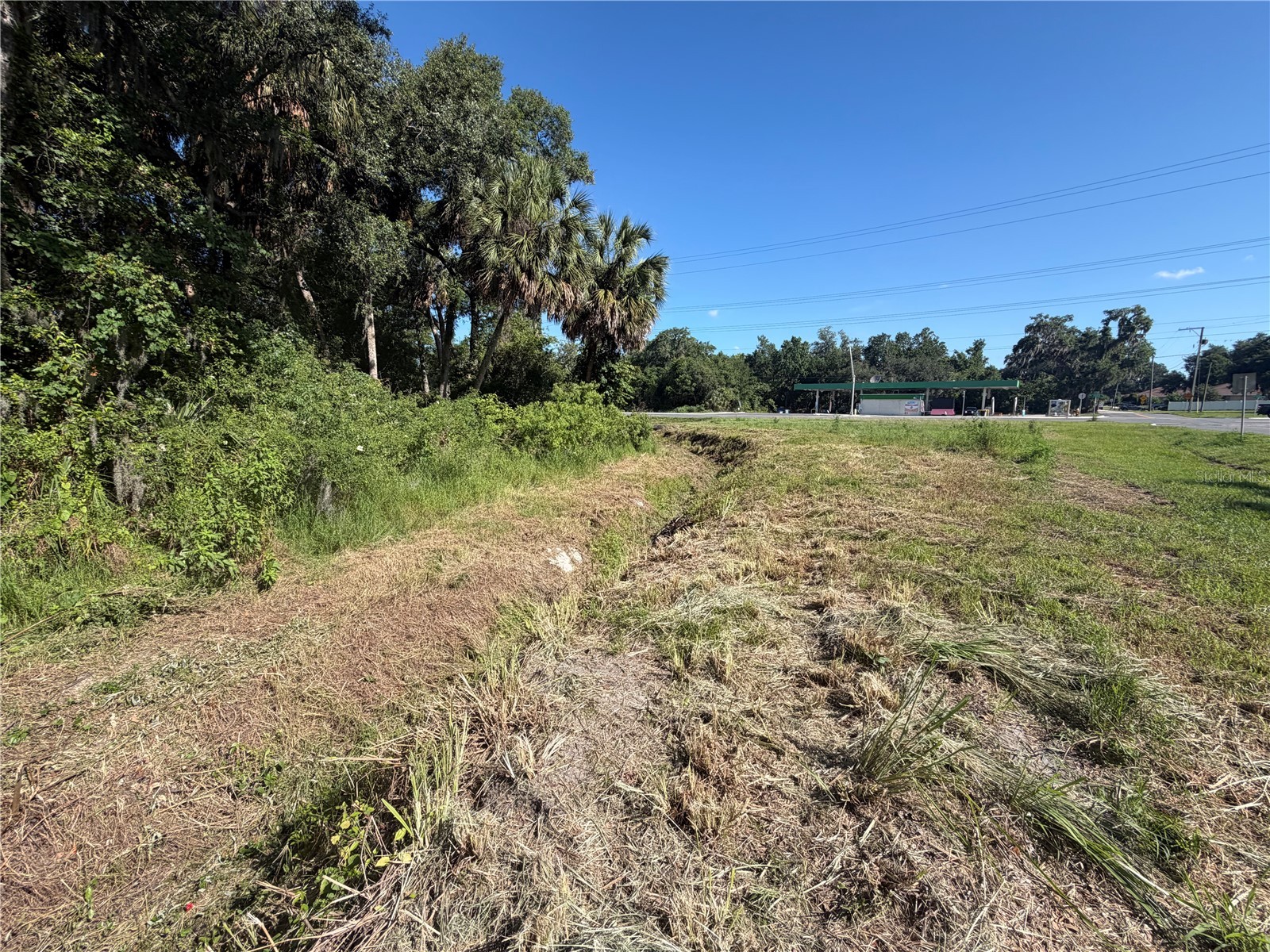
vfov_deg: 85.7
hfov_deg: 102.1
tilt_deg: -9.9
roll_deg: -0.8
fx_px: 514
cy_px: 476
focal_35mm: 14
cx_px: 635
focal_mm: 2.22
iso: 32
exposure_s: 1/770
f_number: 2.2
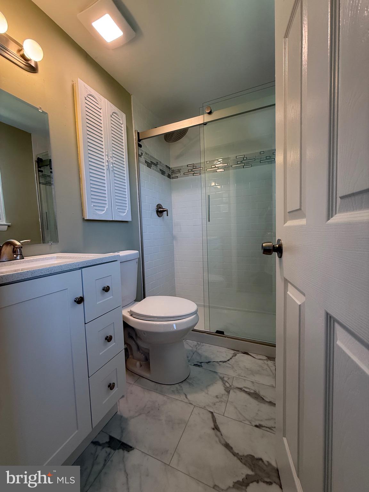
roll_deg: +2.0
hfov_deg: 85.7
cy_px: 246
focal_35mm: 14
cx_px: 184
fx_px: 199
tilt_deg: -2.1
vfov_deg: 102.1
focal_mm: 2.22
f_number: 2.2
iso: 100
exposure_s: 1/120
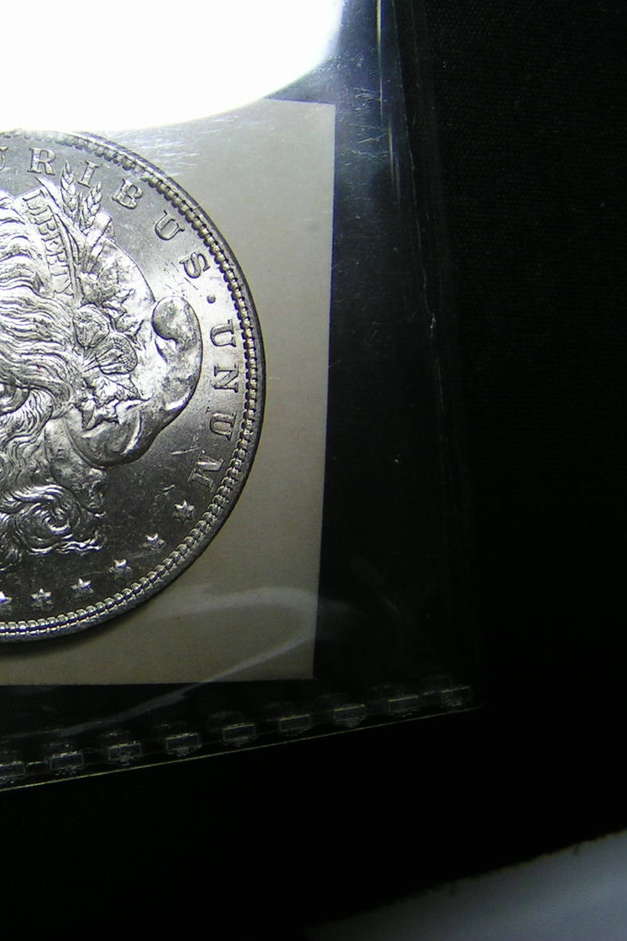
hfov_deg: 24.5
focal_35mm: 53
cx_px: 22
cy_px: 470
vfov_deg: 37.5
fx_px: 1385
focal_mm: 5.8
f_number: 3.5
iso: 50
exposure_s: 1/60
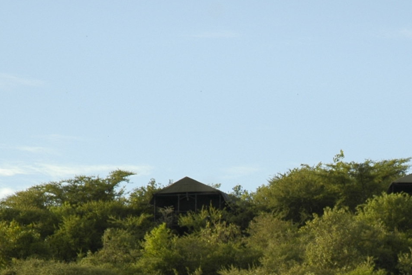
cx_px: 343
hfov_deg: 6.2
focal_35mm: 332
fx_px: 3797
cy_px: 273
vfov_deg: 4.1
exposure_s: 1/400
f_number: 4.5
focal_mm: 70
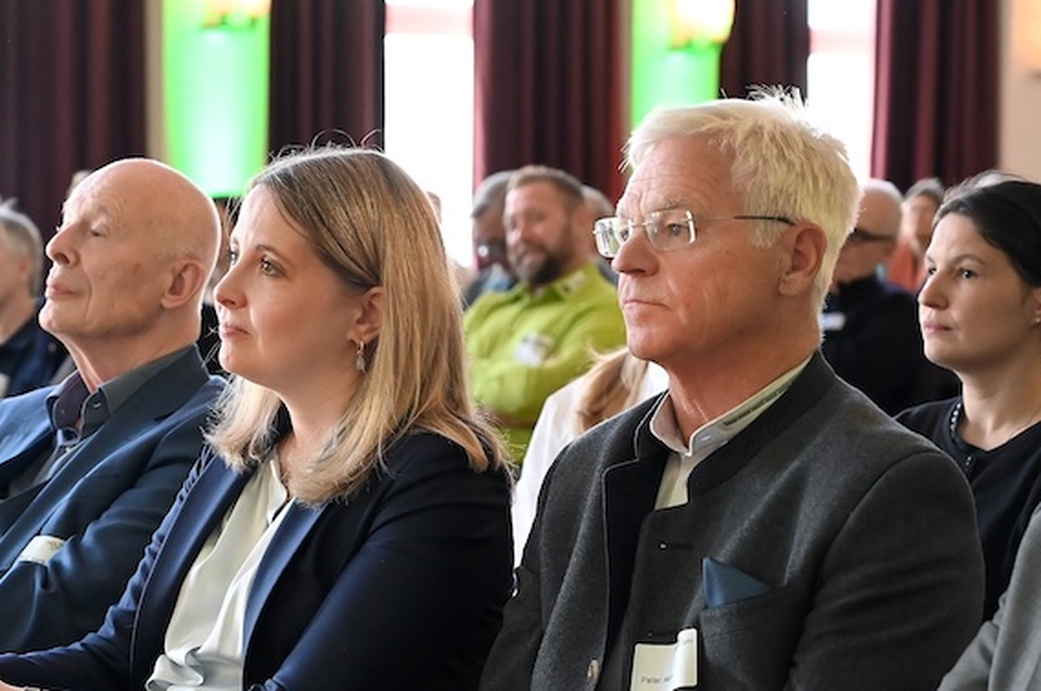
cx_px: 267
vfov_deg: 13.0
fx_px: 3033
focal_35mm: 105
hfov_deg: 19.3
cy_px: 513
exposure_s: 1/125
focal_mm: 58
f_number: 4
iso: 3200
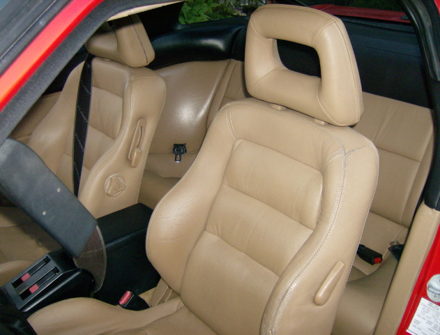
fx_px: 460
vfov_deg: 40.0
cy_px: 168
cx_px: 220
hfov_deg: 51.1
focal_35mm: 36
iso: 200
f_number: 2.8
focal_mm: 6
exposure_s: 1/60
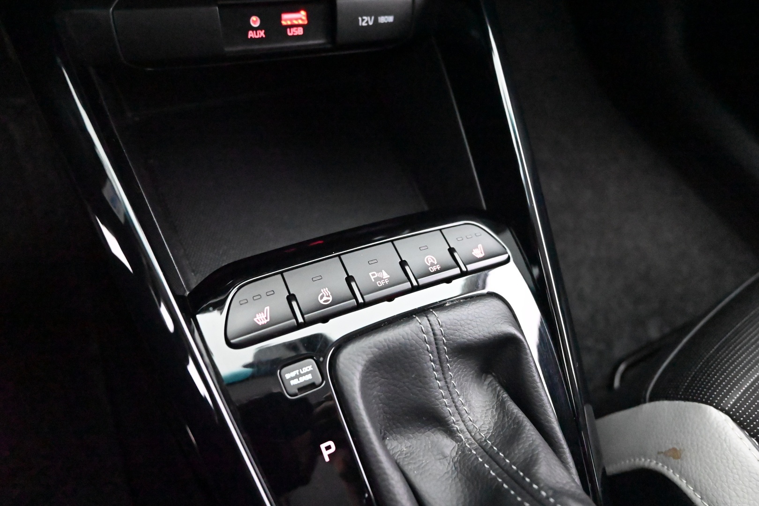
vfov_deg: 53.1
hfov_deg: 73.7
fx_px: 506
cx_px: 380
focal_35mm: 24
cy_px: 253
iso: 25600
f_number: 4
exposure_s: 1/50
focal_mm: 24
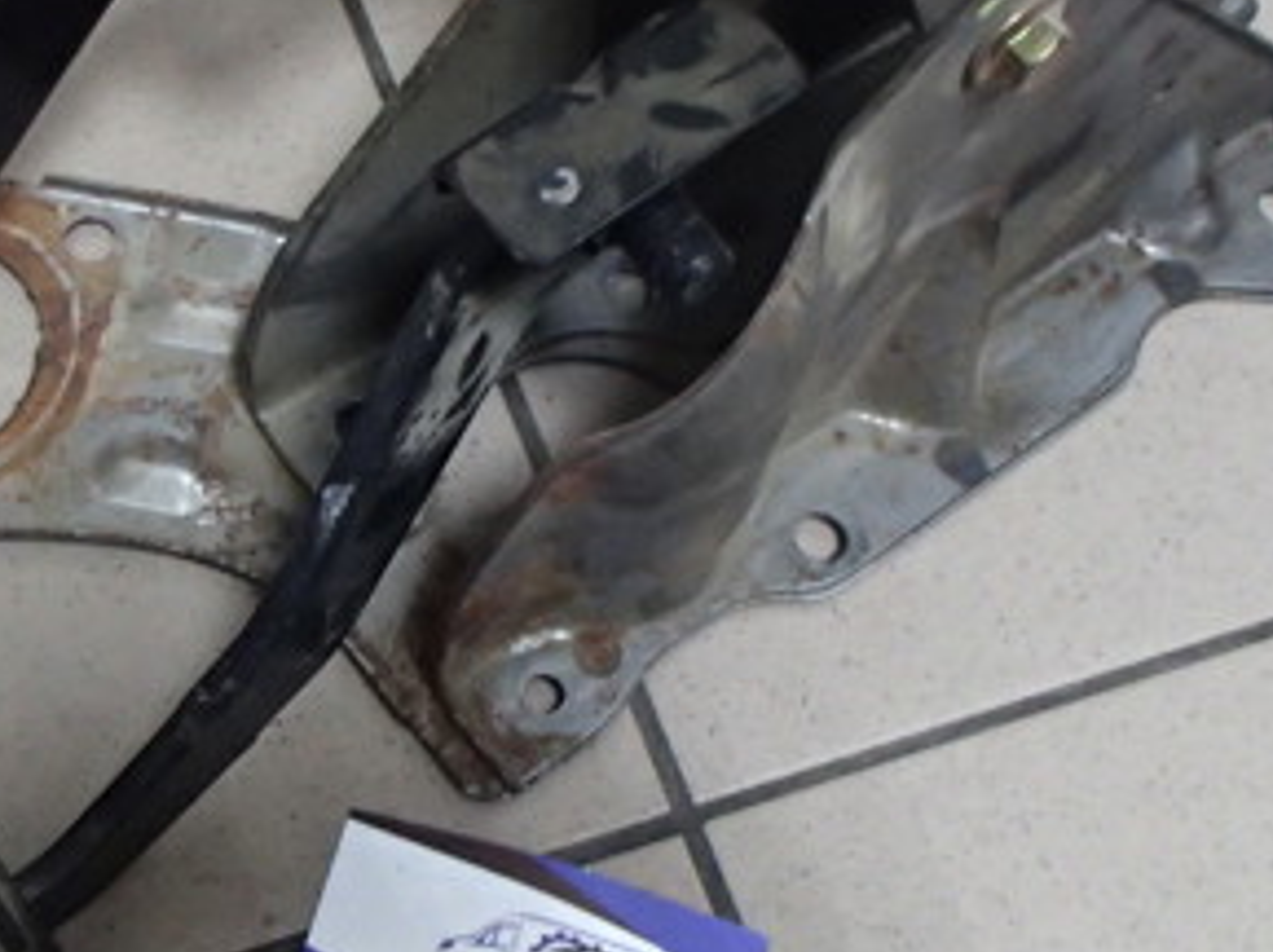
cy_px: 394
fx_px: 2277
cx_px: 396
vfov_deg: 23.6
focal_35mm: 62
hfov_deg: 30.9
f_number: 3.9
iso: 800
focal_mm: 5
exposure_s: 1/20
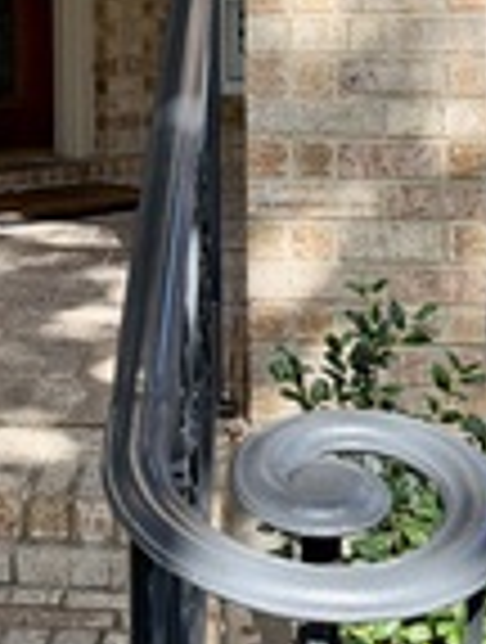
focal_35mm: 87
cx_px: 45
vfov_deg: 22.0
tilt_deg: -4.6
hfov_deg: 16.8
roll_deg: +0.6
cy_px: 86
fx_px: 1621
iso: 64
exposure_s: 1/515
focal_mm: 5.96
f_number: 1.6
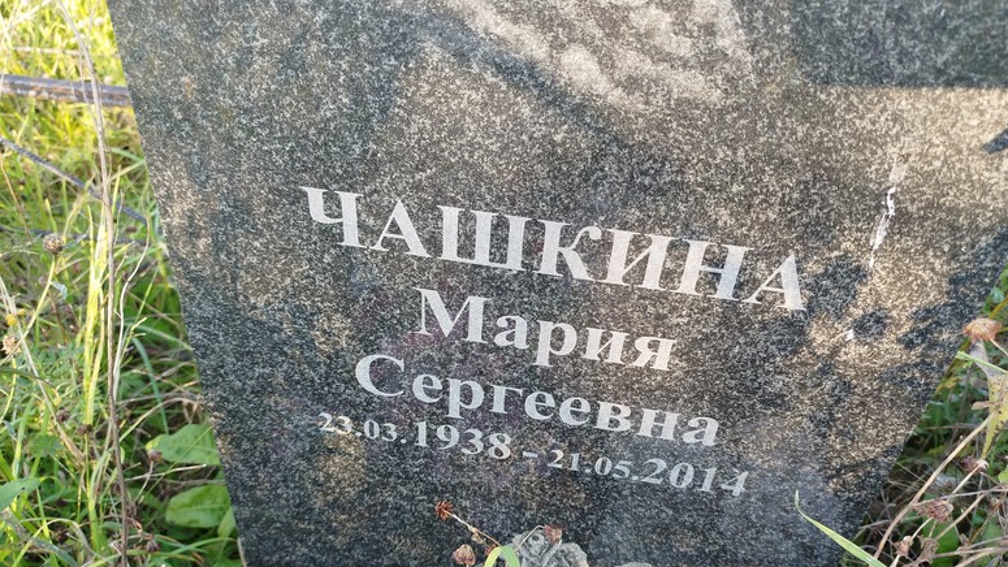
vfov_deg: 42.8
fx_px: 722
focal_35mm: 27
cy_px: 315
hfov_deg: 69.8
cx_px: 519
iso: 100
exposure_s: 1/100
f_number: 1.7
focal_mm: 5.31
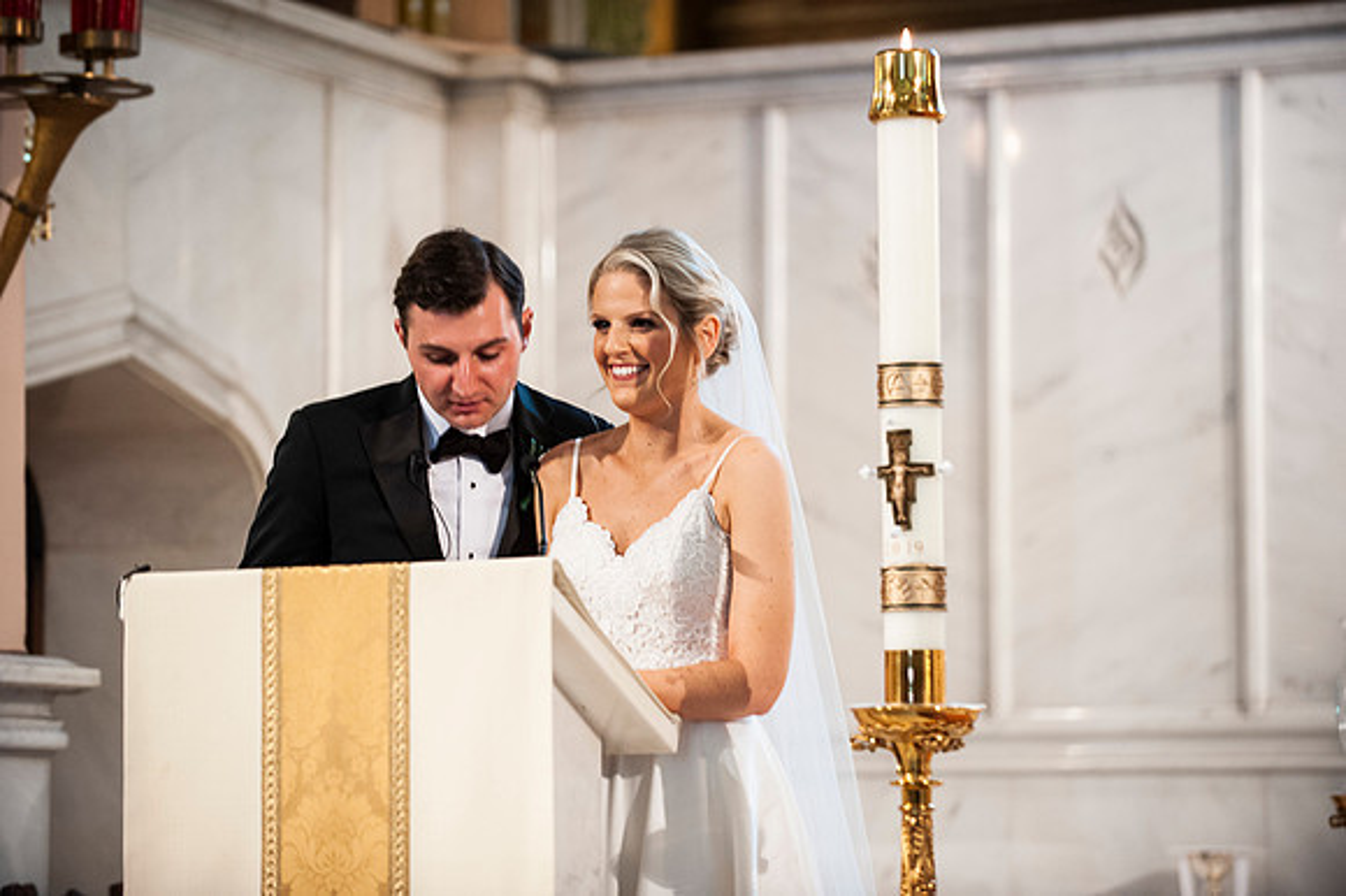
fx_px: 4858
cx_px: 673
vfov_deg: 10.5
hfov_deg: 15.8
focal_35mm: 130
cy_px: 448
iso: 1600
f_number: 2.8
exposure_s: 1/80
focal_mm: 130
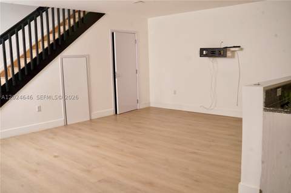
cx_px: 146
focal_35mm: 35
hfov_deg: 54.5
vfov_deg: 37.8
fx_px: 283
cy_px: 96
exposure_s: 1/125
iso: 1000
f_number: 8
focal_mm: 35
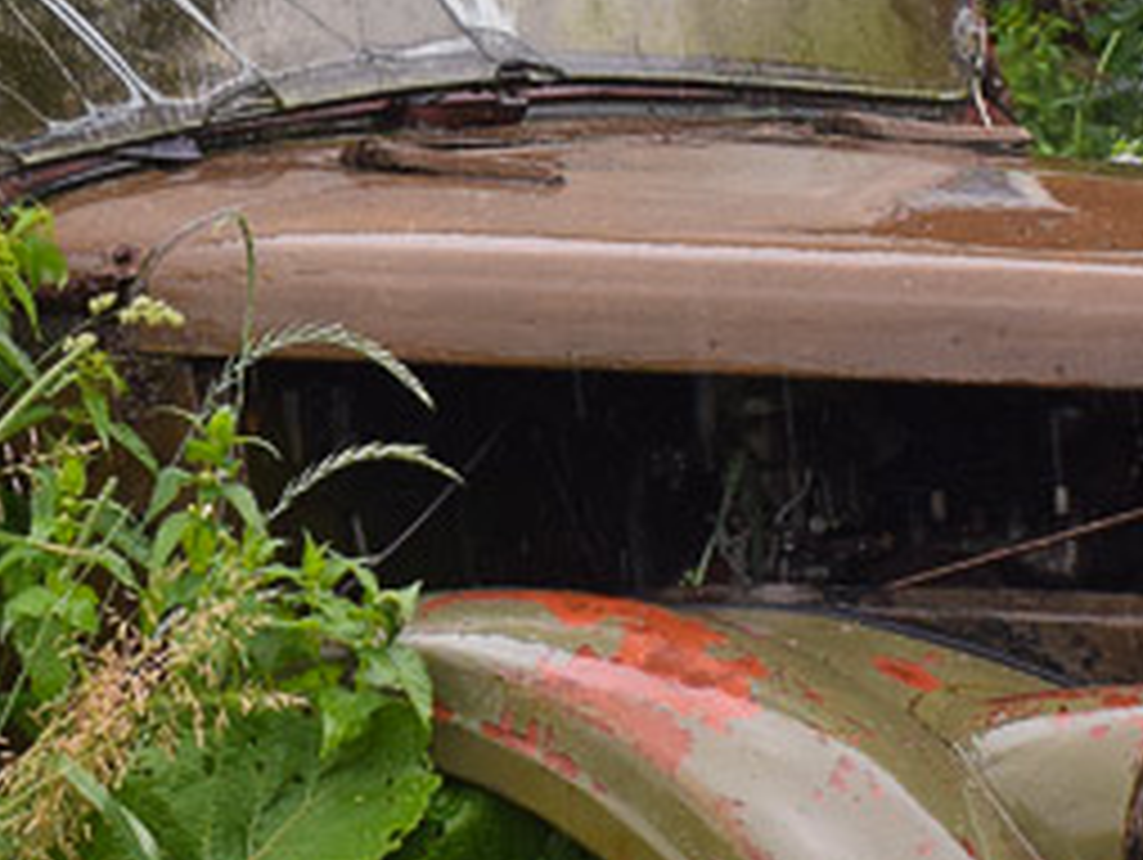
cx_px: 320
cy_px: 279
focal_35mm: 170
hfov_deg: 11.6
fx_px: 5628
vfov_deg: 8.7
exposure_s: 1/250
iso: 800
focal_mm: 25
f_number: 5.6
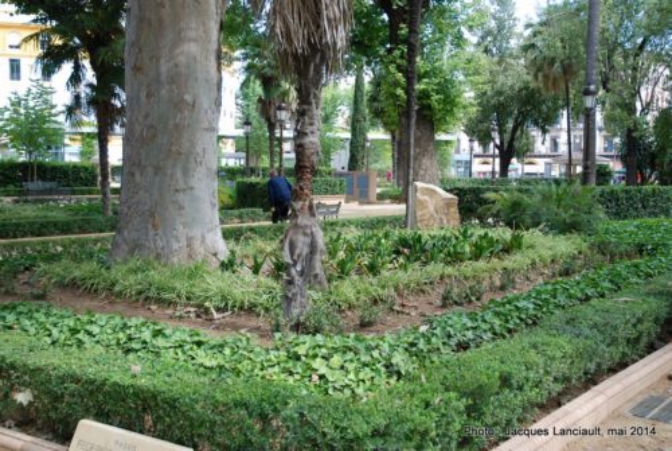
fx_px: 813
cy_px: 226
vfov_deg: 30.9
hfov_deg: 44.9
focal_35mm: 44
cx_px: 336
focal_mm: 29
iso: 200
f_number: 5
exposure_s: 1/100
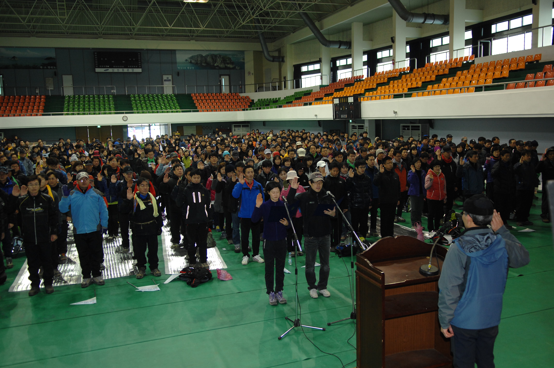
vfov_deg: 39.9
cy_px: 184
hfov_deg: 57.3
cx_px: 277
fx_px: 507
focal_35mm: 33
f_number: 2.8
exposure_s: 1/125
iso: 400
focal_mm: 22
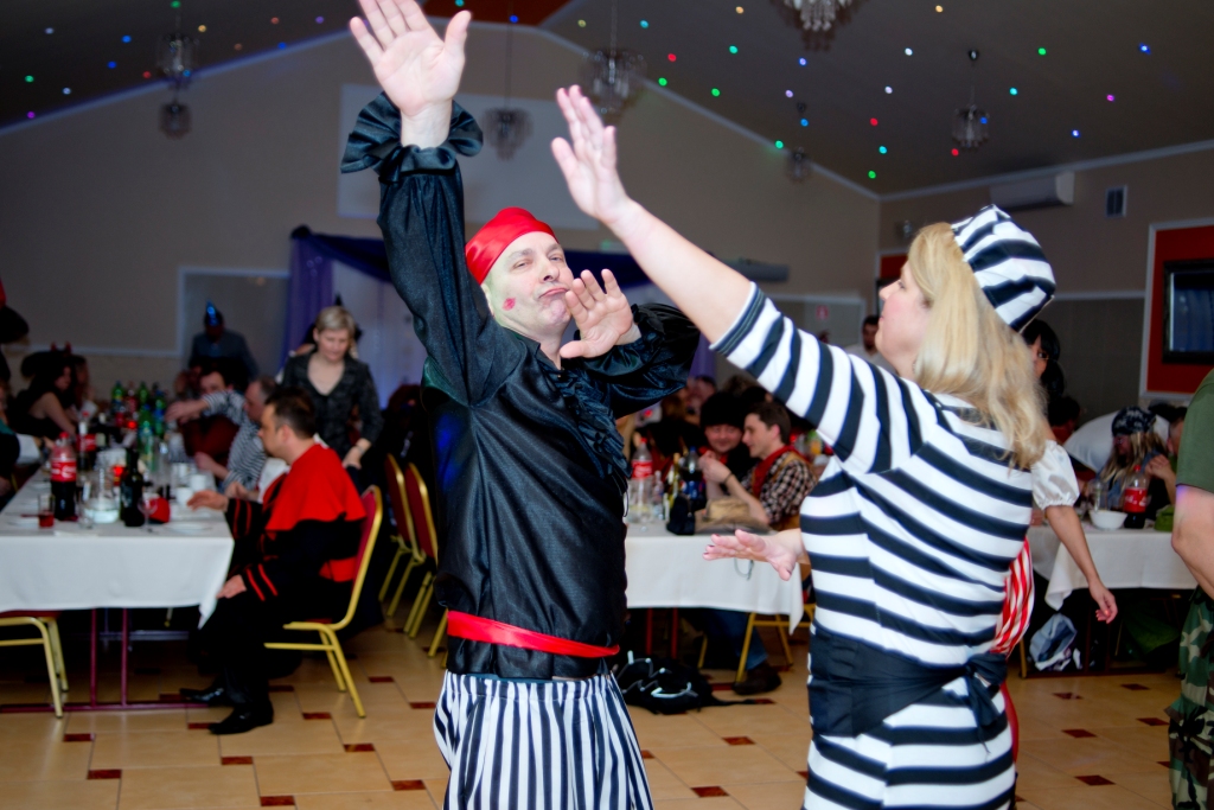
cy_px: 405
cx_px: 607
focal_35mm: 35
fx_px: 1180
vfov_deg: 37.9
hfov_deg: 54.4
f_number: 2
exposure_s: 1/320
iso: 200
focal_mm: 35
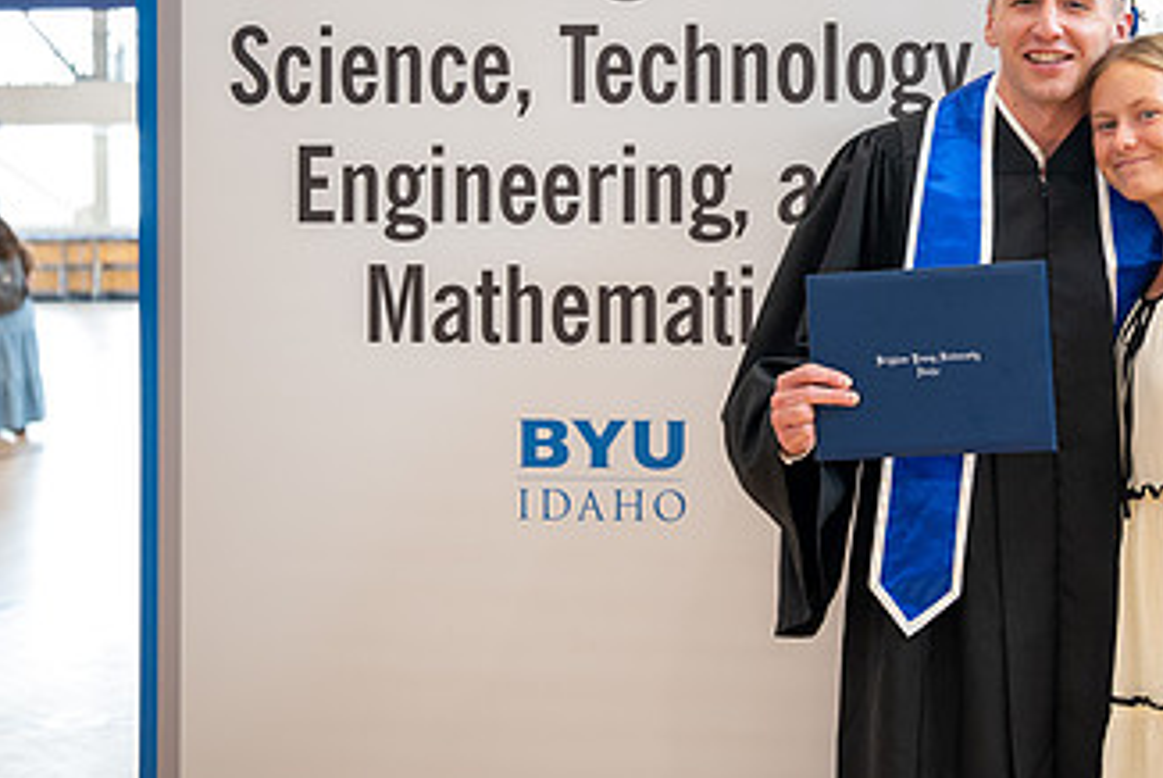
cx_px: 871
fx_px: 2263
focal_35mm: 70
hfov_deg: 28.4
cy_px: 278
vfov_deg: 19.5
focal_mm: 36
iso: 1000
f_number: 2.8
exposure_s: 1/160
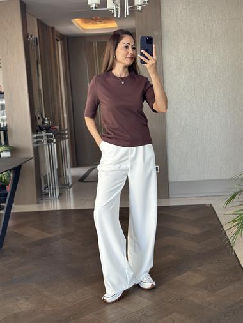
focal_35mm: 48
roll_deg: +3.7
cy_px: 162
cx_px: 122
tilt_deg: -20.5
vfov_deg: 39.6
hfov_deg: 30.3
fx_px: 449
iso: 125
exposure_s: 1/100
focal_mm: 6.86
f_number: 1.78
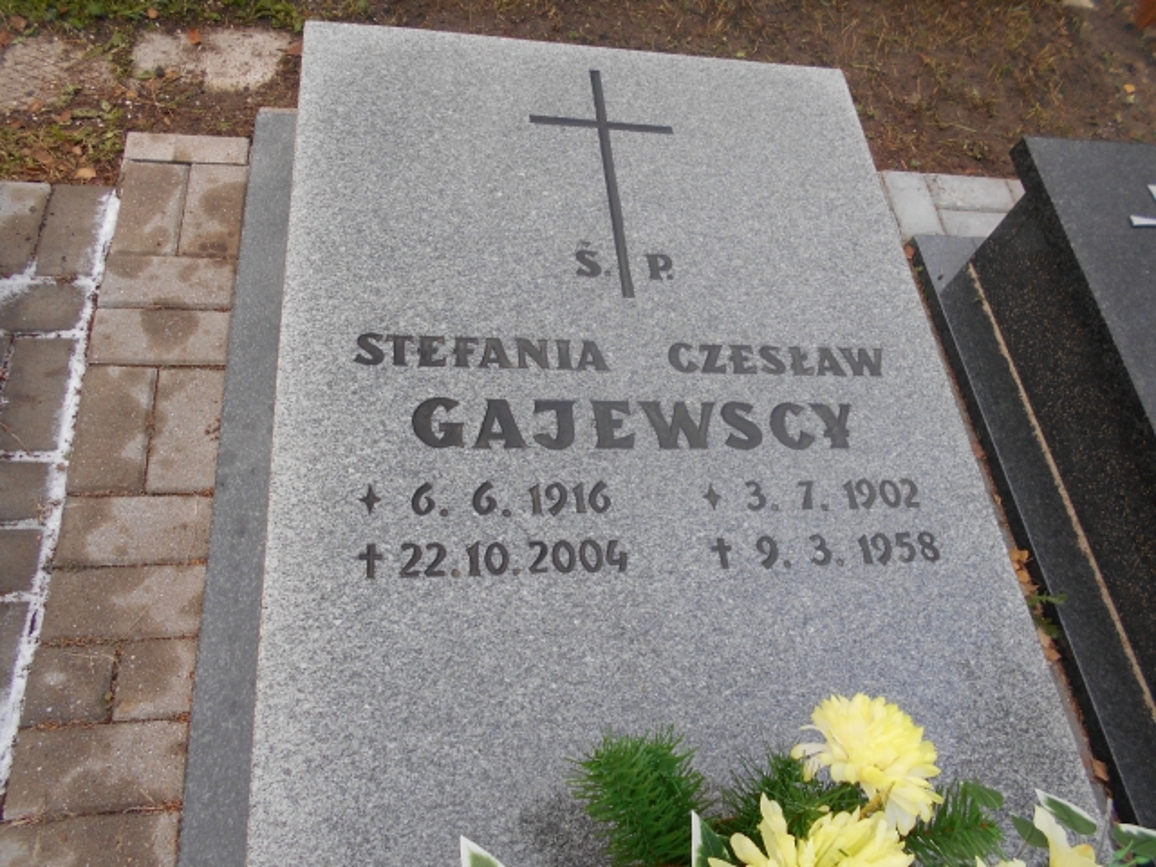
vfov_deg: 53.1
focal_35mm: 26
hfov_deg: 67.3
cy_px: 434
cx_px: 578
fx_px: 868
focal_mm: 4.6
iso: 100
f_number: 3.2
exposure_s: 1/30
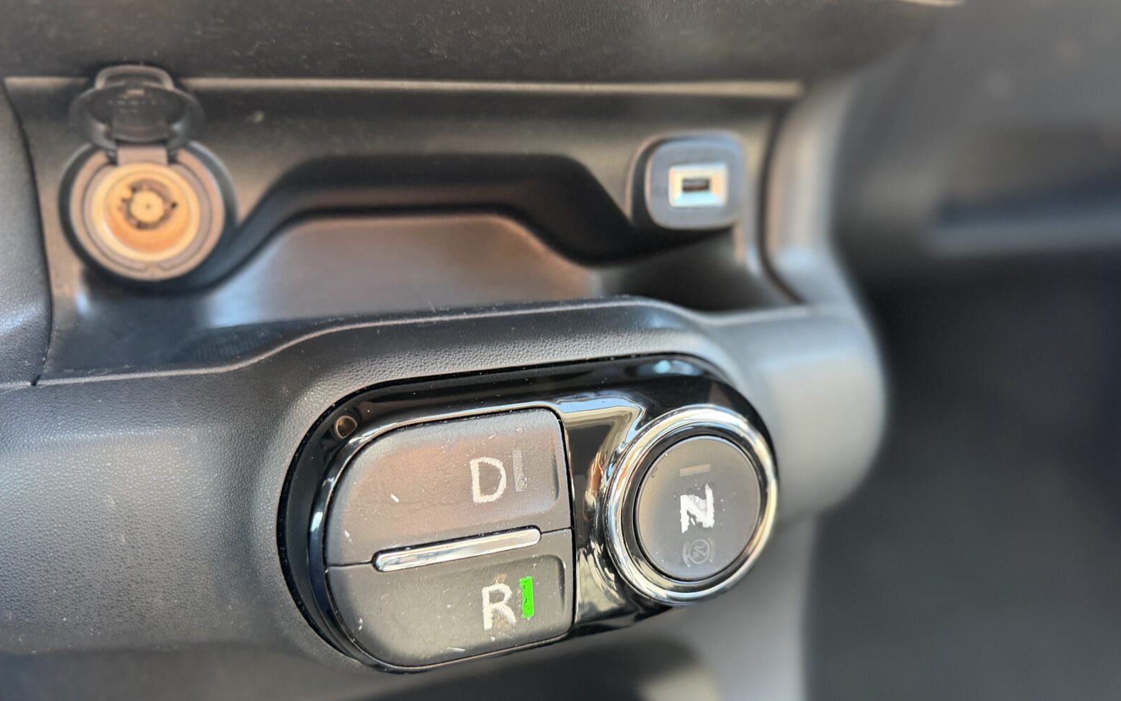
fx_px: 947
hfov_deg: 61.0
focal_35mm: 31
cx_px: 629
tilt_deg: -29.7
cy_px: 389
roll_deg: -3.8
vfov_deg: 40.5
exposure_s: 1/60
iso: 320
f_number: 1.78
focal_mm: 6.76
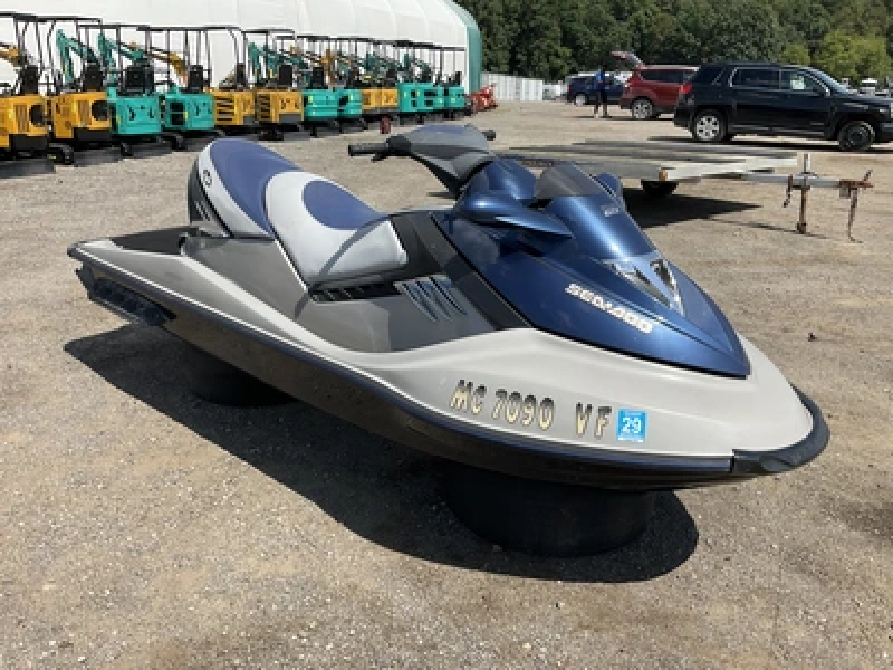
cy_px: 335
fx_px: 748
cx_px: 446
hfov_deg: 61.7
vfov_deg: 48.2
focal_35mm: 29
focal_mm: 3
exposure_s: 1/2141
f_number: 1.8
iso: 25
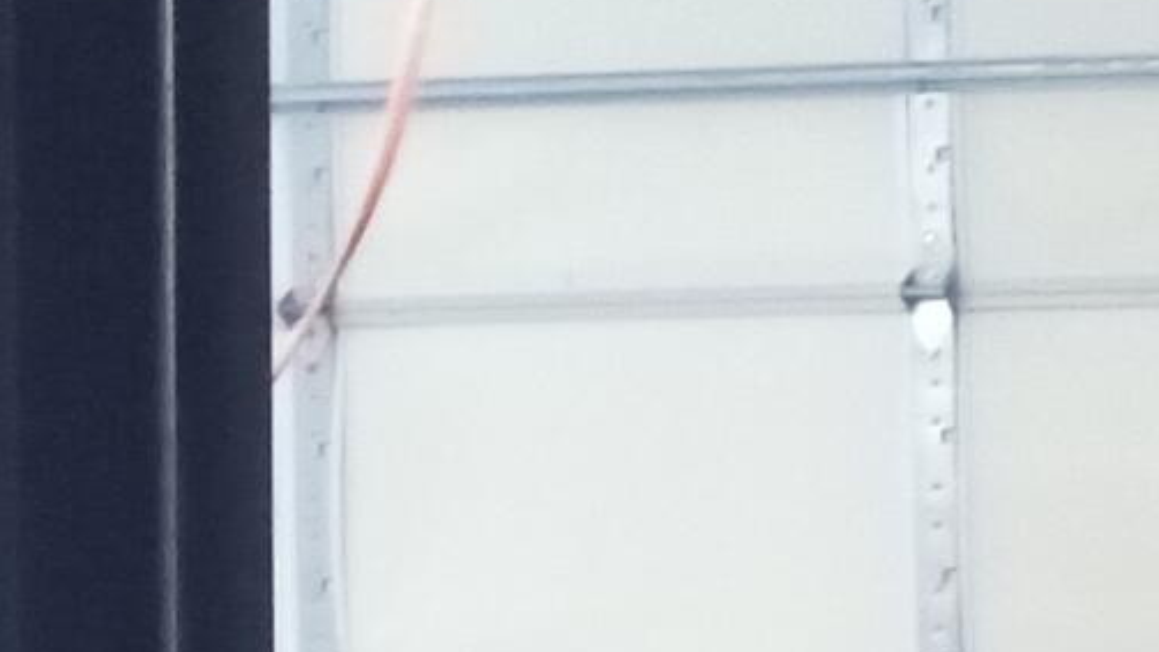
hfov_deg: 9.9
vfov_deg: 6.5
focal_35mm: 182
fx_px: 5594
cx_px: 3104
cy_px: 1157
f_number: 2.2
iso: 750
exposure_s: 1/30
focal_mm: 3.71
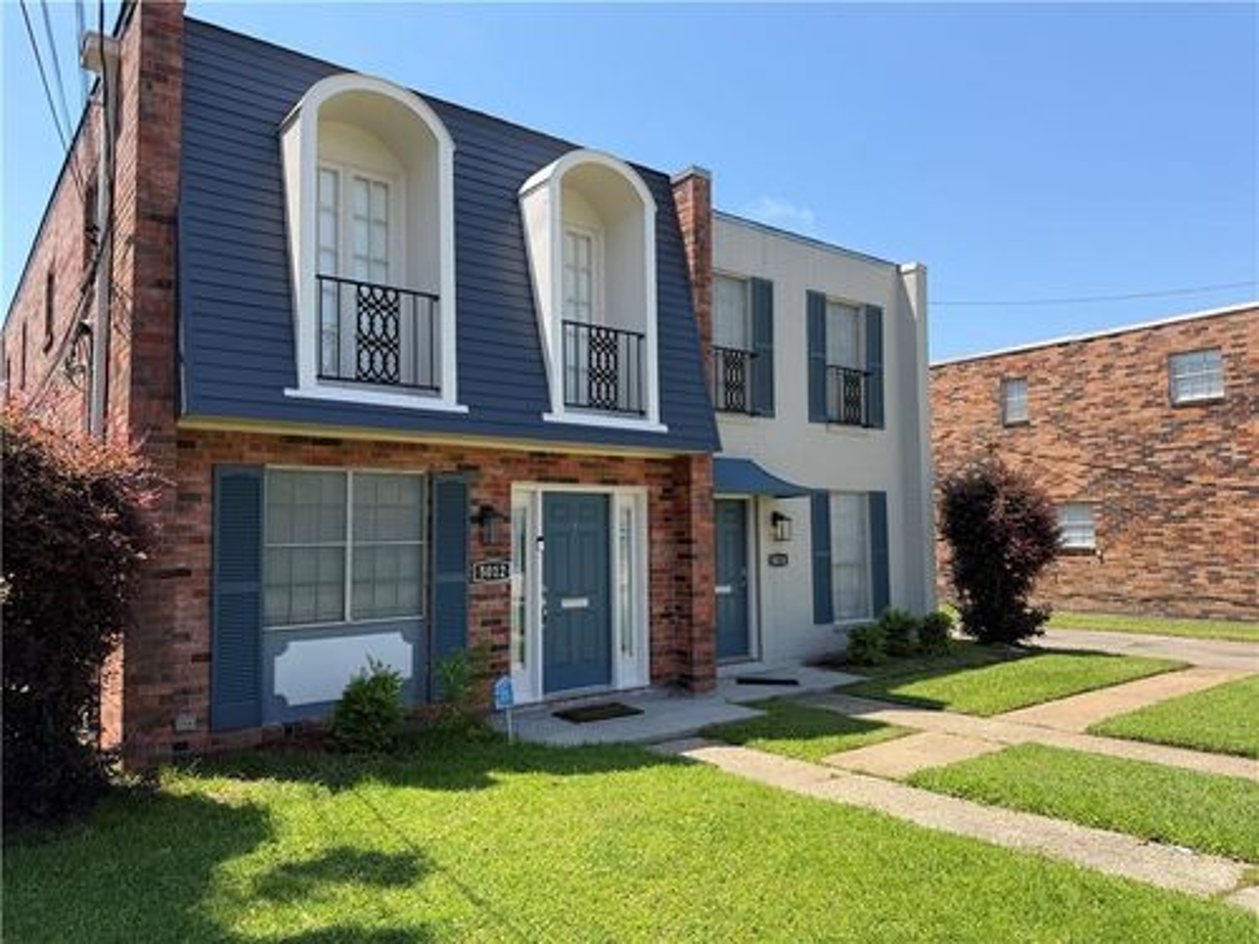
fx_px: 873
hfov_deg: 71.6
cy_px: 472
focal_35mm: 24
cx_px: 630
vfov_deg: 56.8
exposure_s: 1/2232
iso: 80
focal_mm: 6.76
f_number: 1.78
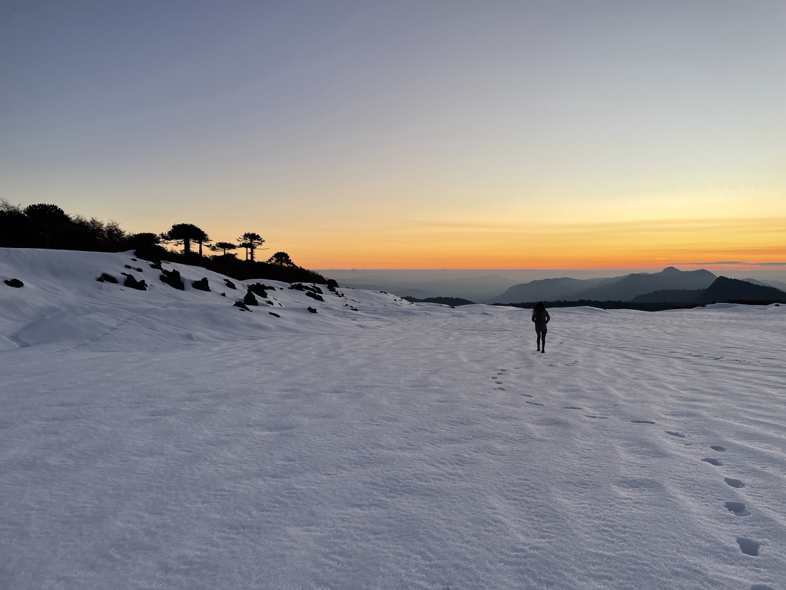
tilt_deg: -2.4
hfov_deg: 67.3
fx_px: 590
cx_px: 393
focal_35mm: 26
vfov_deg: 53.1
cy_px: 295
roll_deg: +0.4
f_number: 1.6
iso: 32
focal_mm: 4.2
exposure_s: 1/296
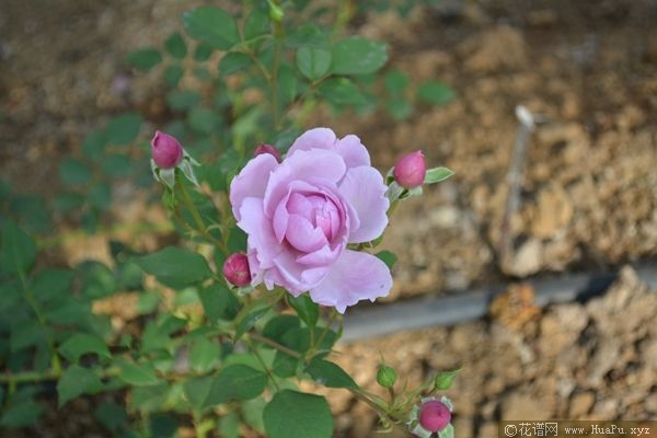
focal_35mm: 82
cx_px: 328
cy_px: 219
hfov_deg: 24.6
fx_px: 1506
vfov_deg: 16.6
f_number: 5.6
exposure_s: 1/125
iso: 125
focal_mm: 55
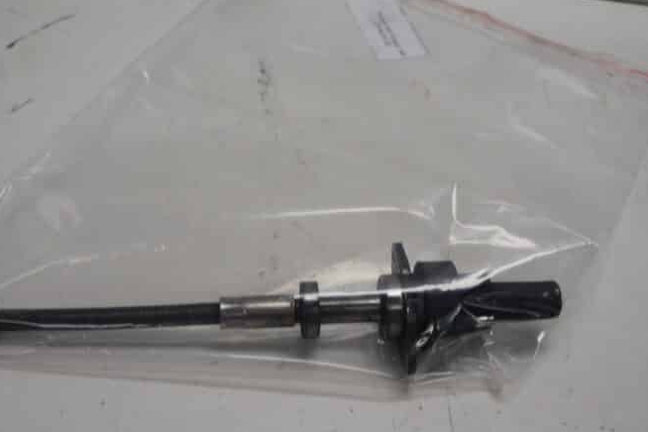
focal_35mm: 47
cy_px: 241
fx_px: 846
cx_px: 297
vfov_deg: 28.6
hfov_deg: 41.9
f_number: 5.6
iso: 125
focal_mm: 20
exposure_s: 1/60
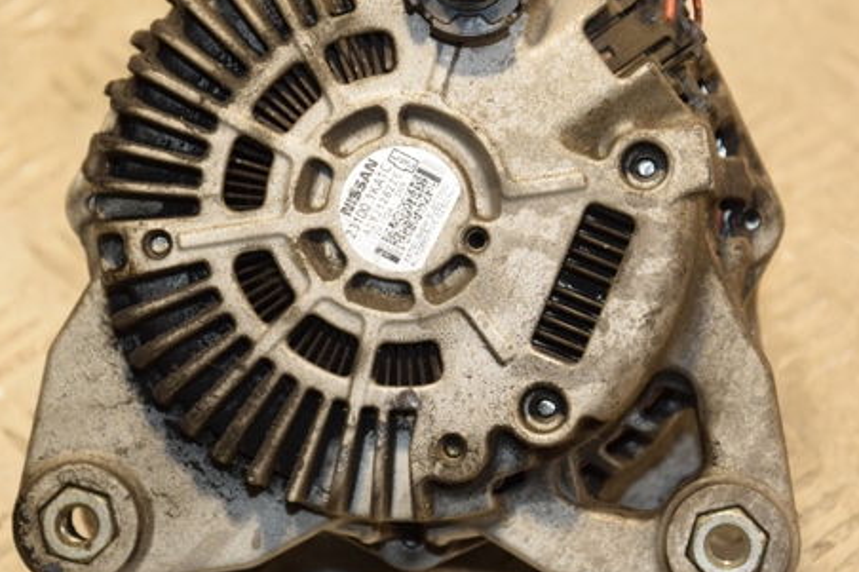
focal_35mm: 181
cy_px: 253
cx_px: 378
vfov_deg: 7.6
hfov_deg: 11.4
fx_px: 4310
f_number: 5.6
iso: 800
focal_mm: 85
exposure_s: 1/125
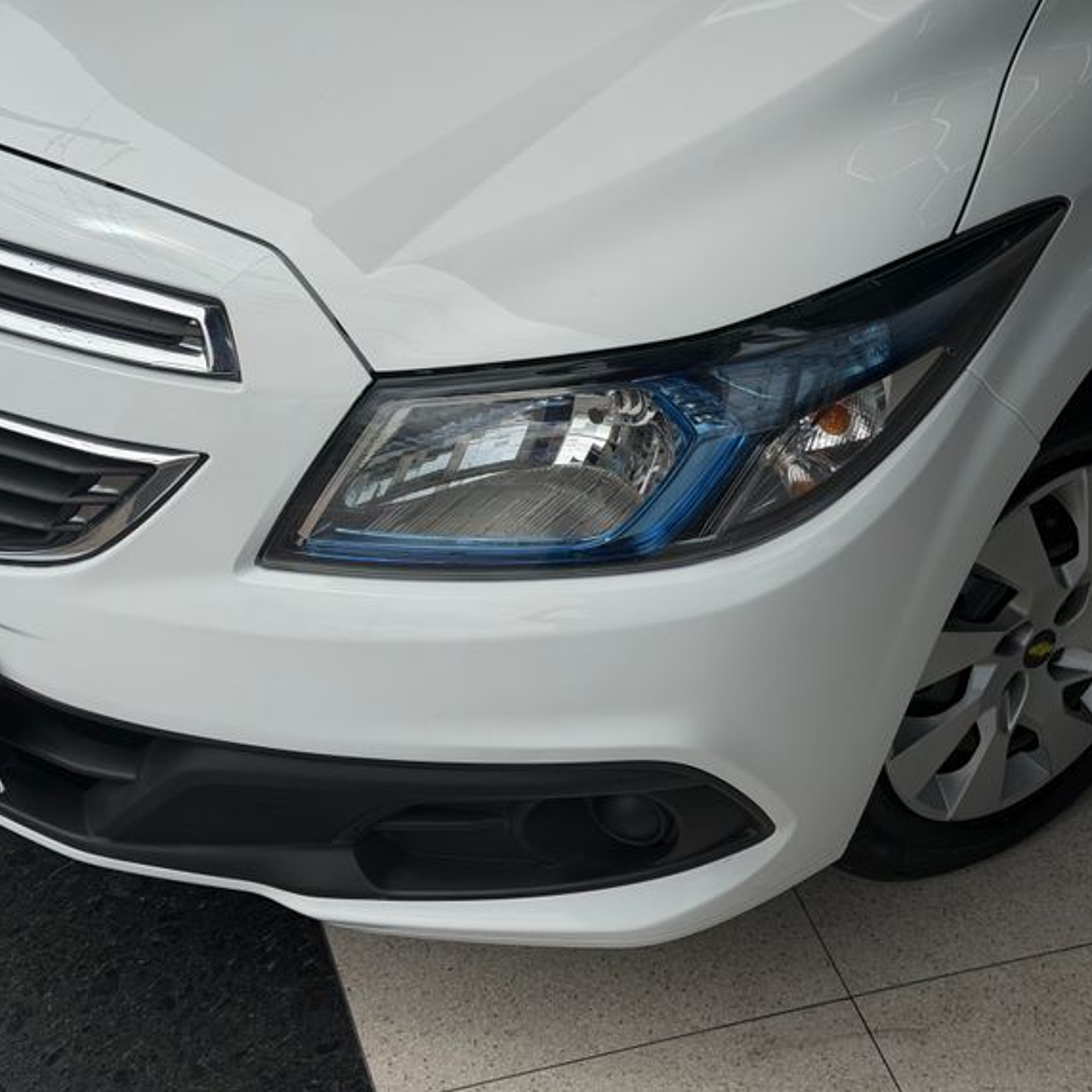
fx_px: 2034
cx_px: 714
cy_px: 546
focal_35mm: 57
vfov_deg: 30.0
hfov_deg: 29.9
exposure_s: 1/5208
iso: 80
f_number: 1.78
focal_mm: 6.76
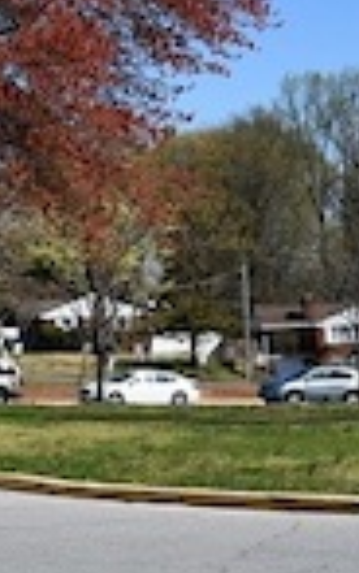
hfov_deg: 9.7
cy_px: 275
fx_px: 2111
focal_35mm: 135
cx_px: 160
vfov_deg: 15.5
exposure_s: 1/320
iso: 100
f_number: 9
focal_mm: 26
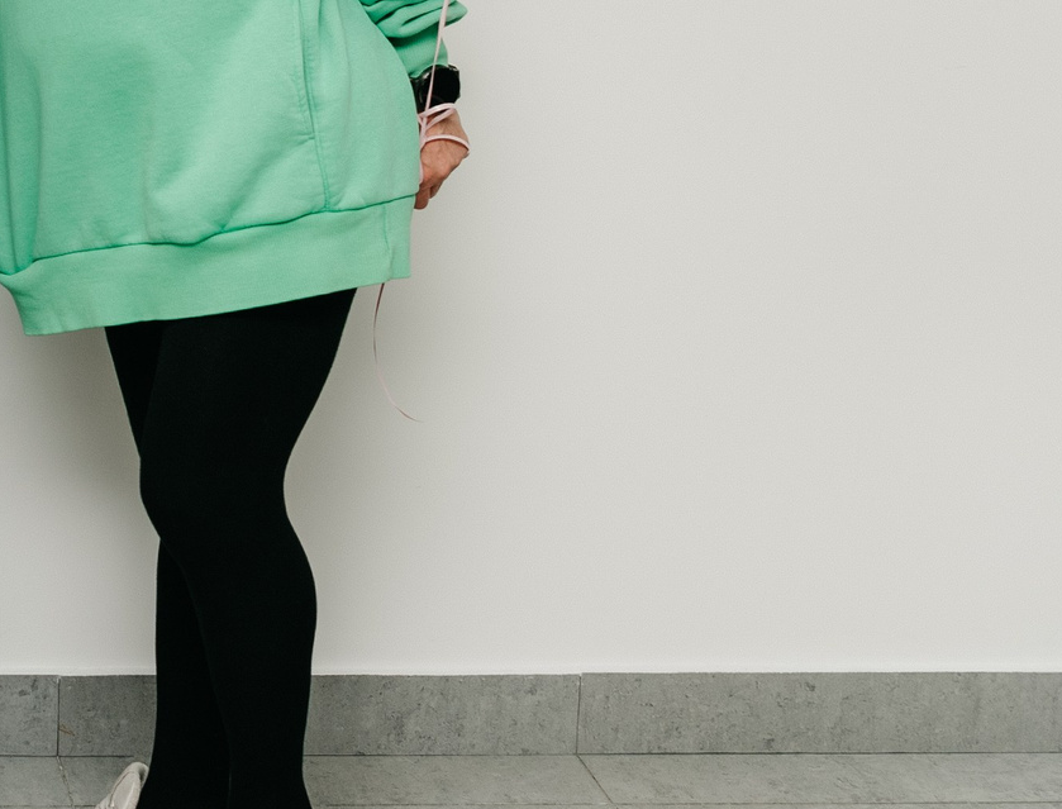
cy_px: -150
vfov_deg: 16.8
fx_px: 2622
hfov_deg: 20.5
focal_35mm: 85
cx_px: -386
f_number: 4
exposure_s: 1/160
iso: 160
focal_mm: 24
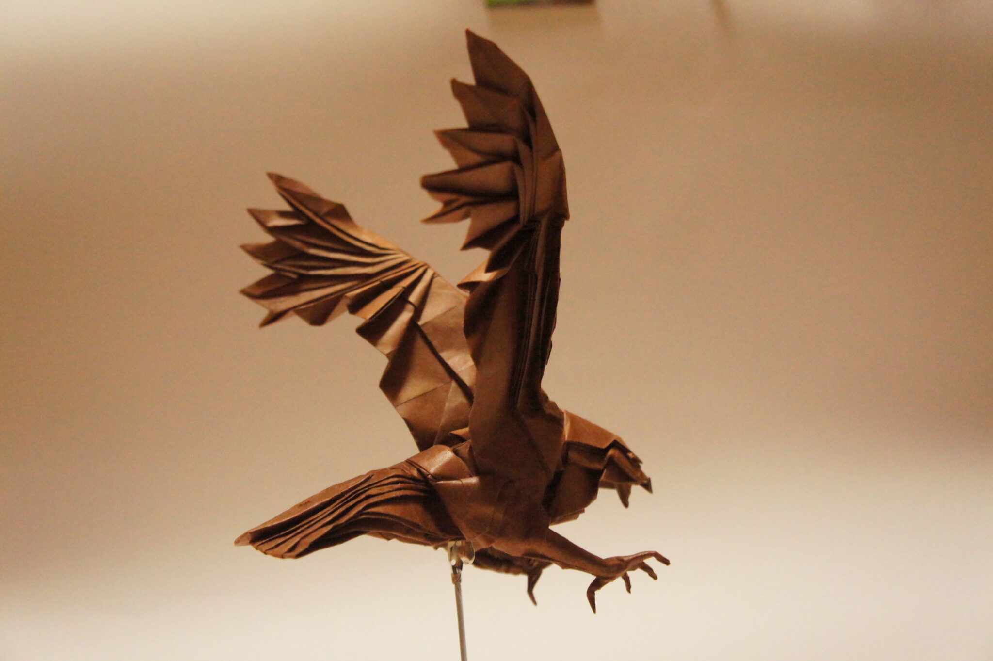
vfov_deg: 34.2
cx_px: 496
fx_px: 1075
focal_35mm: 39
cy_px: 330
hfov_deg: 49.6
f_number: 4.5
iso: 6400
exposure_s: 1/50
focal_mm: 26
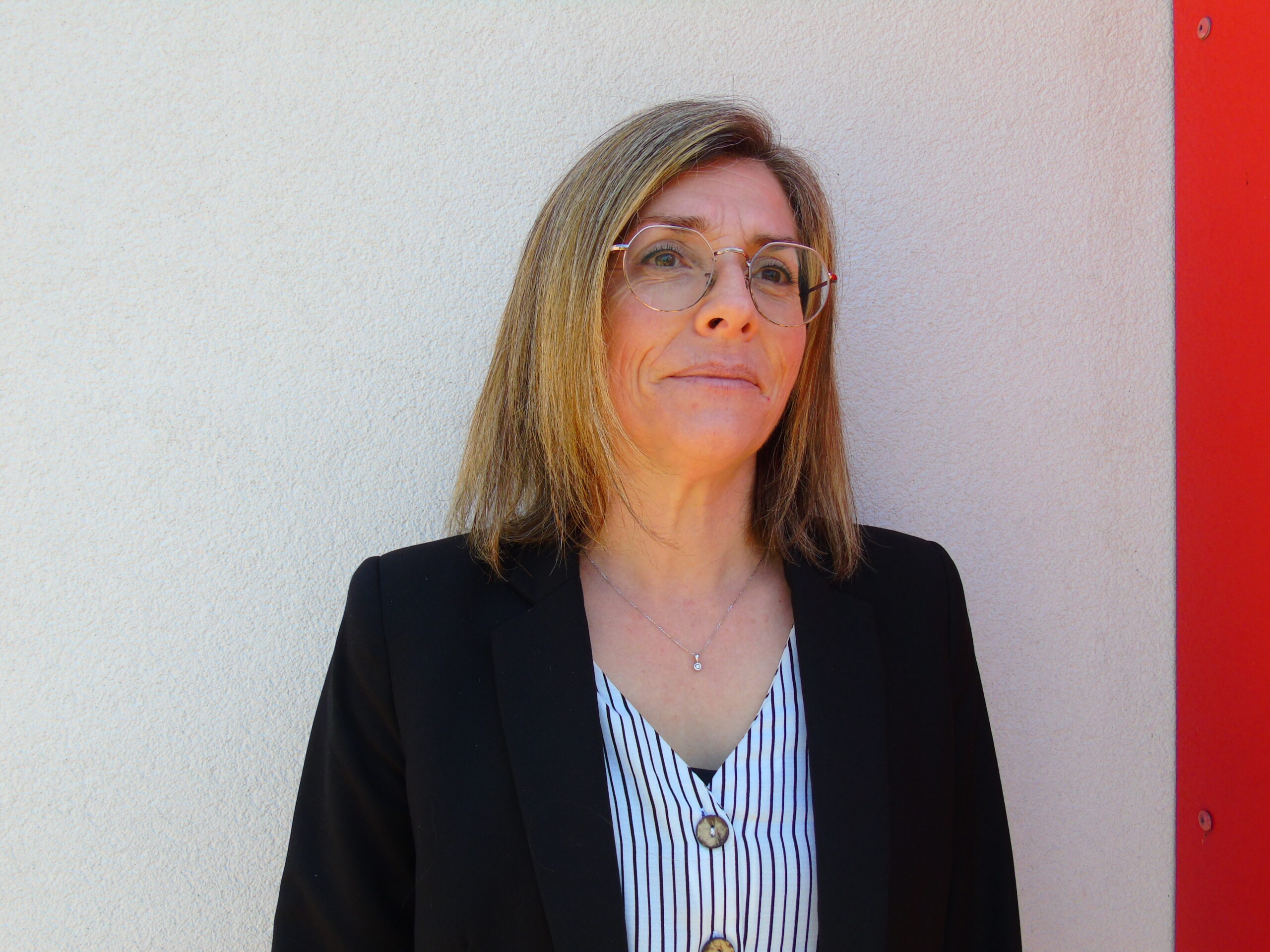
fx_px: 1064
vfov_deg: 48.2
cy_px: 476
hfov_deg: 61.7
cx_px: 635
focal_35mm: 29
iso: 80
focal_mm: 5.2
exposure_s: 1/160
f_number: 3.6
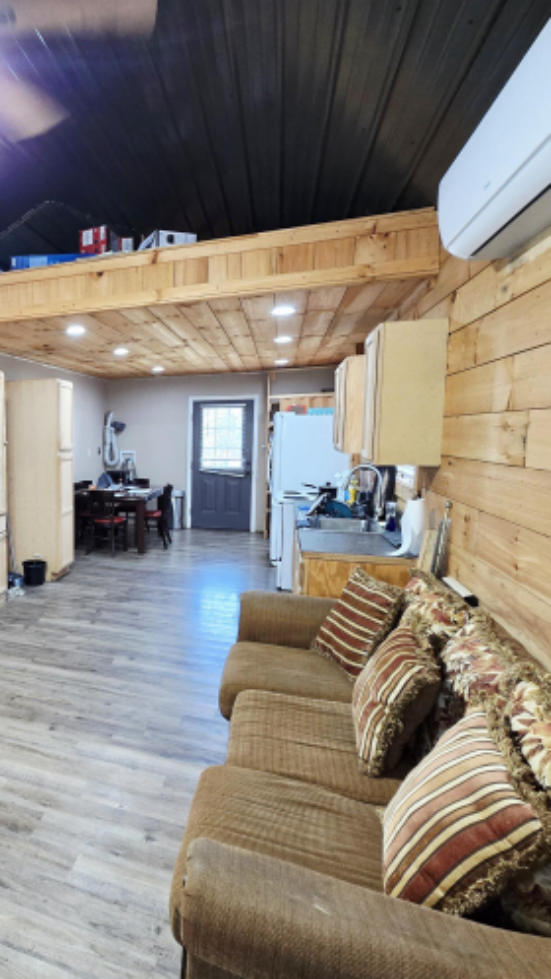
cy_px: 489
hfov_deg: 50.7
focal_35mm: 19
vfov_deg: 89.5
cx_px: 40
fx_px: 493
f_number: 2.2
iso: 250
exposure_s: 1/60.2
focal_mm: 2.2
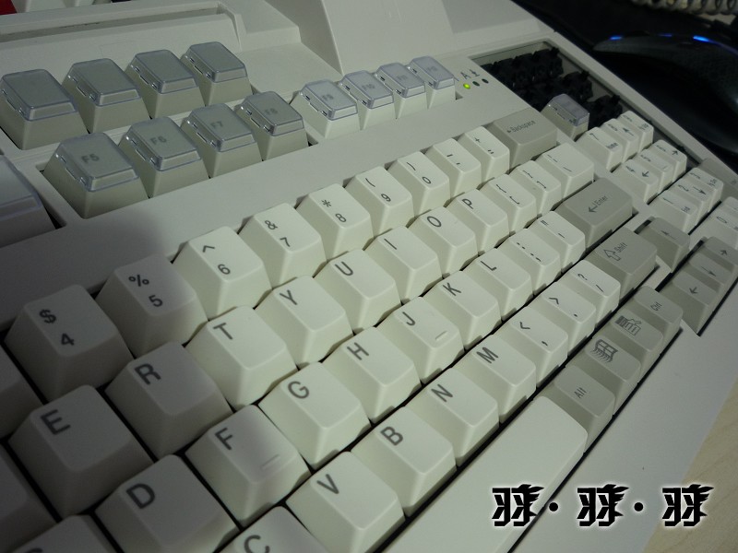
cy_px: 276
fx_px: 682
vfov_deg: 44.2
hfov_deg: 56.8
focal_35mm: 32
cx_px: 369
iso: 100
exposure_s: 1/1.6
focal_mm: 5.2
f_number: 3.3
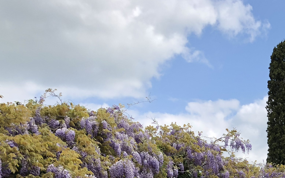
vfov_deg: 15.7
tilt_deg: +1.9
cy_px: 260
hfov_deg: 25.0
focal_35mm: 77
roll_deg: +1.2
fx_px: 598
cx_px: 308
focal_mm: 4
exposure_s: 1/1372
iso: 20
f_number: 1.8
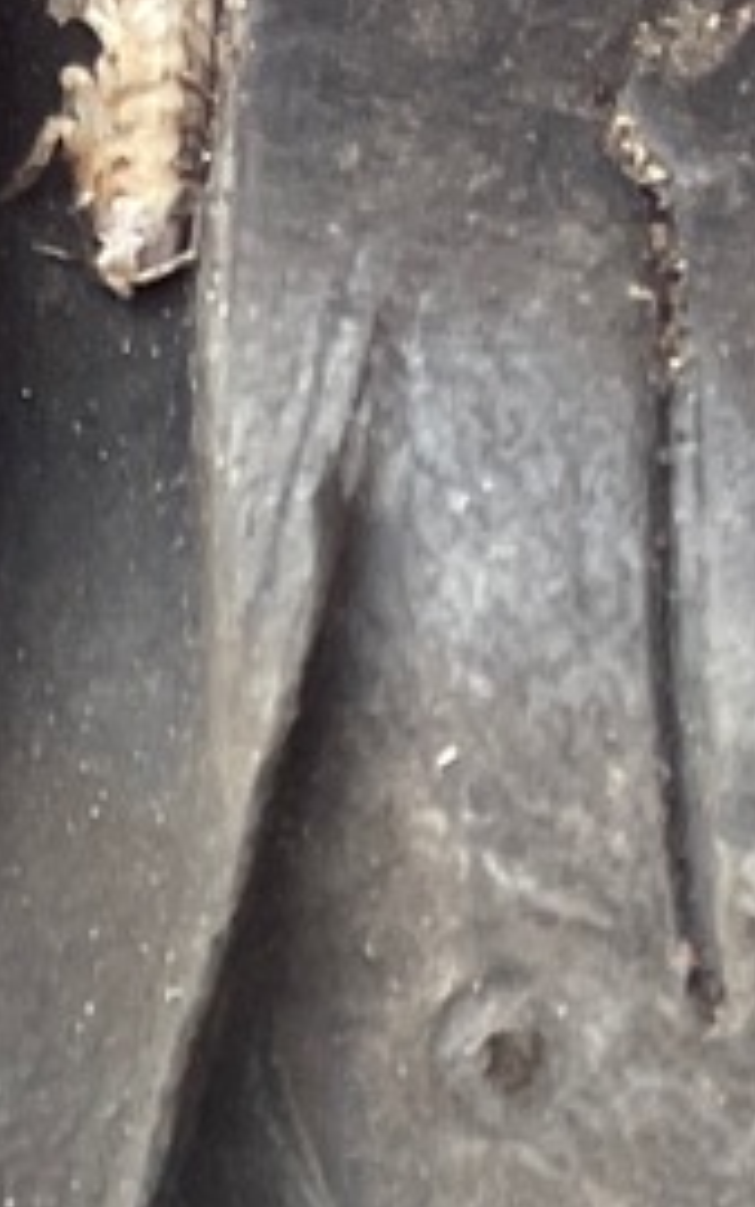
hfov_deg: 7.1
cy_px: 2696
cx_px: -210
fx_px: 6051
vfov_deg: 10.2
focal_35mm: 184
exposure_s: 1/121
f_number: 1.6
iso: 64
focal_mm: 4.2
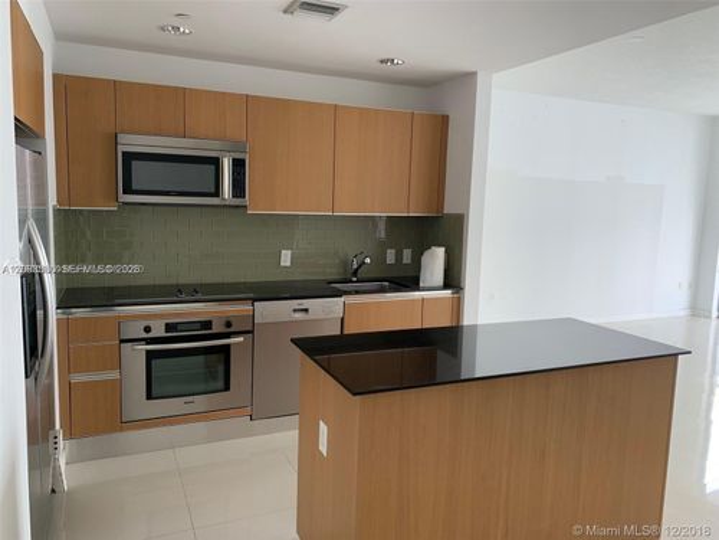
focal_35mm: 26
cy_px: 270
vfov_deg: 53.1
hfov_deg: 67.3
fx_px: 540
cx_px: 360
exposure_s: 1/60
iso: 125
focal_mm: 4.25
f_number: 1.8
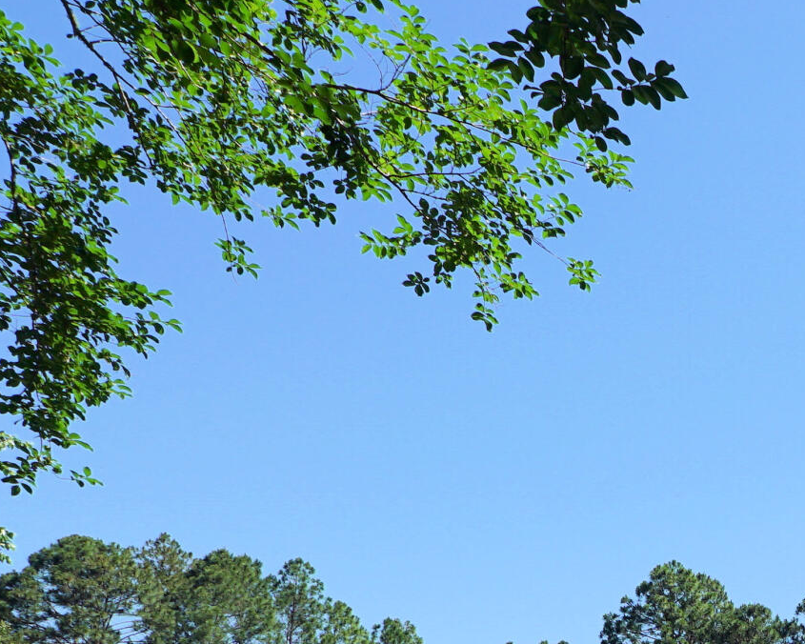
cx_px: 1171
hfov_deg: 27.4
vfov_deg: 26.7
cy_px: 782
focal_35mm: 50
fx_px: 1191
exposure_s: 1/250
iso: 100
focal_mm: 10
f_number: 8
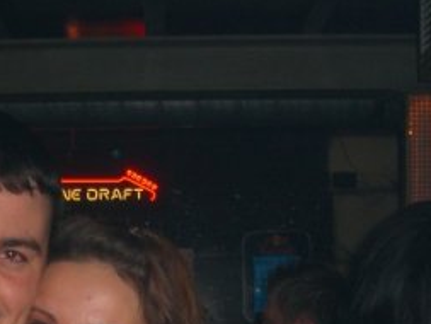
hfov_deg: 21.5
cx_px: 97
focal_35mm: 90
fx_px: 1121
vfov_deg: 15.9
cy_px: 375
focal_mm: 7.9
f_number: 2.8
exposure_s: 1/60
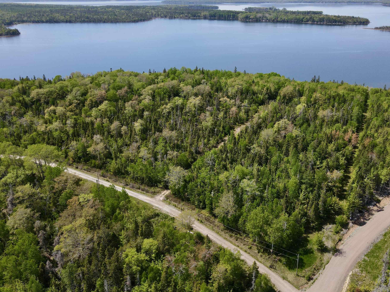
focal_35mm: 28
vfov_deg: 49.6
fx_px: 315
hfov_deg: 63.2
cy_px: 123
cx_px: 219
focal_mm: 4.5
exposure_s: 1/640
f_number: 2.8
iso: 100
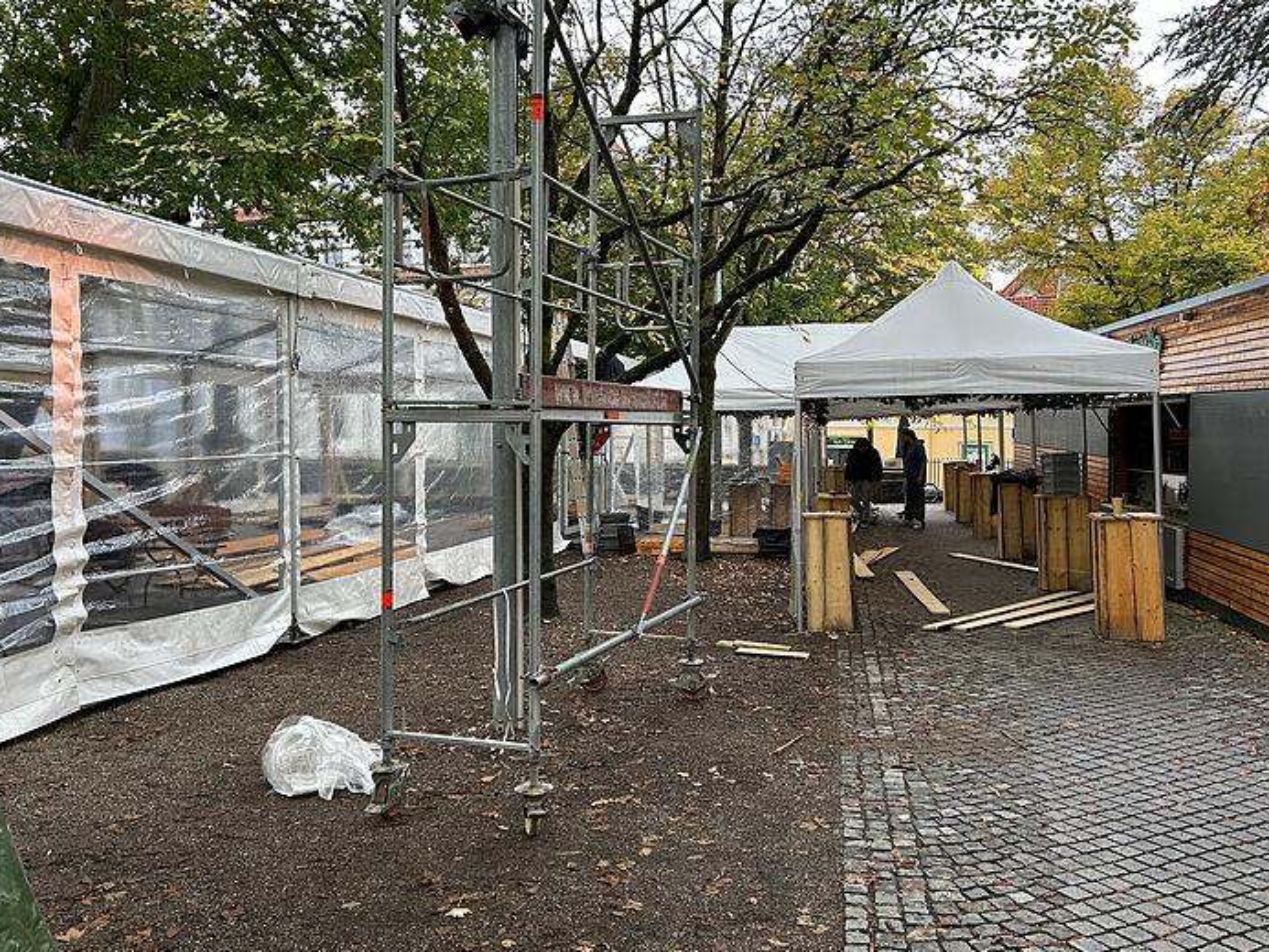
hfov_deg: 60.0
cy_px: 458
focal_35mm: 30
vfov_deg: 46.8
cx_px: 637
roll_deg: -0.5
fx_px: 1100
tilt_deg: +0.2
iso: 40
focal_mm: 5.7
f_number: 1.5
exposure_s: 1/285
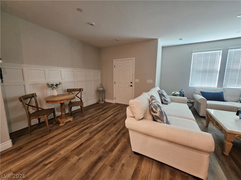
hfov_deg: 106.2
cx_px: 120
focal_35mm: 13
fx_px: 91
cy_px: 90
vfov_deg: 89.9
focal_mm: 1.7
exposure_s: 1/40
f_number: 2.2
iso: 320
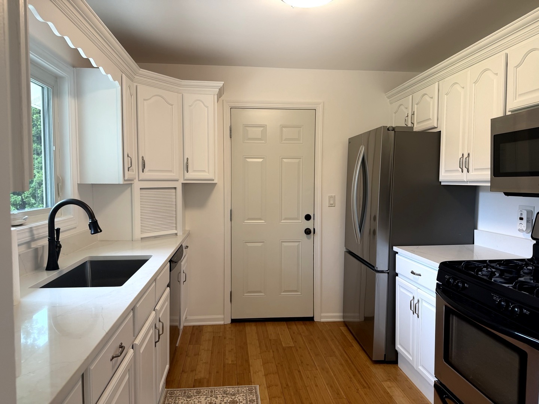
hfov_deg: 71.6
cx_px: 270
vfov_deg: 56.8
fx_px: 374
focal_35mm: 24
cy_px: 202
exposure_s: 1/120
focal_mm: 6.76
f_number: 1.78
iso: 125
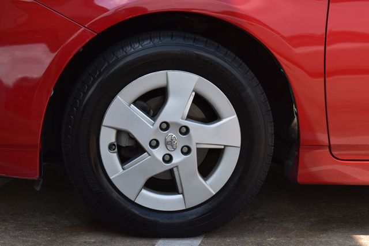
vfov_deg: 16.5
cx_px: 184
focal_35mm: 82
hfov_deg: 24.6
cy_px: 123
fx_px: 845
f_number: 10
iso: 400
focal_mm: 55
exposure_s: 1/320
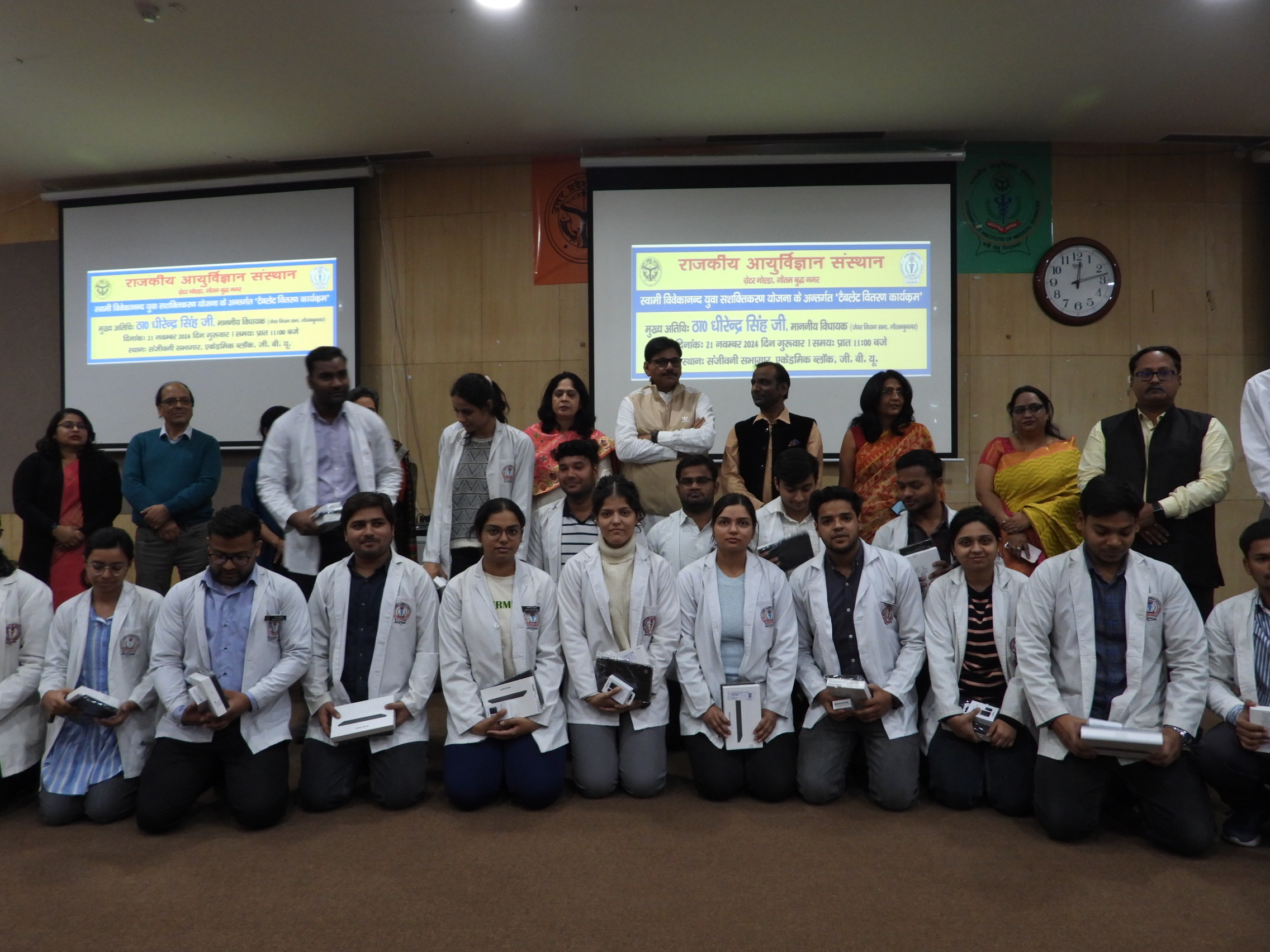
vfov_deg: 56.8
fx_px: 881
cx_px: 635
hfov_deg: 71.6
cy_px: 476
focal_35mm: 24
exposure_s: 1/30
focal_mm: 4.3
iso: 220
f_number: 2.8
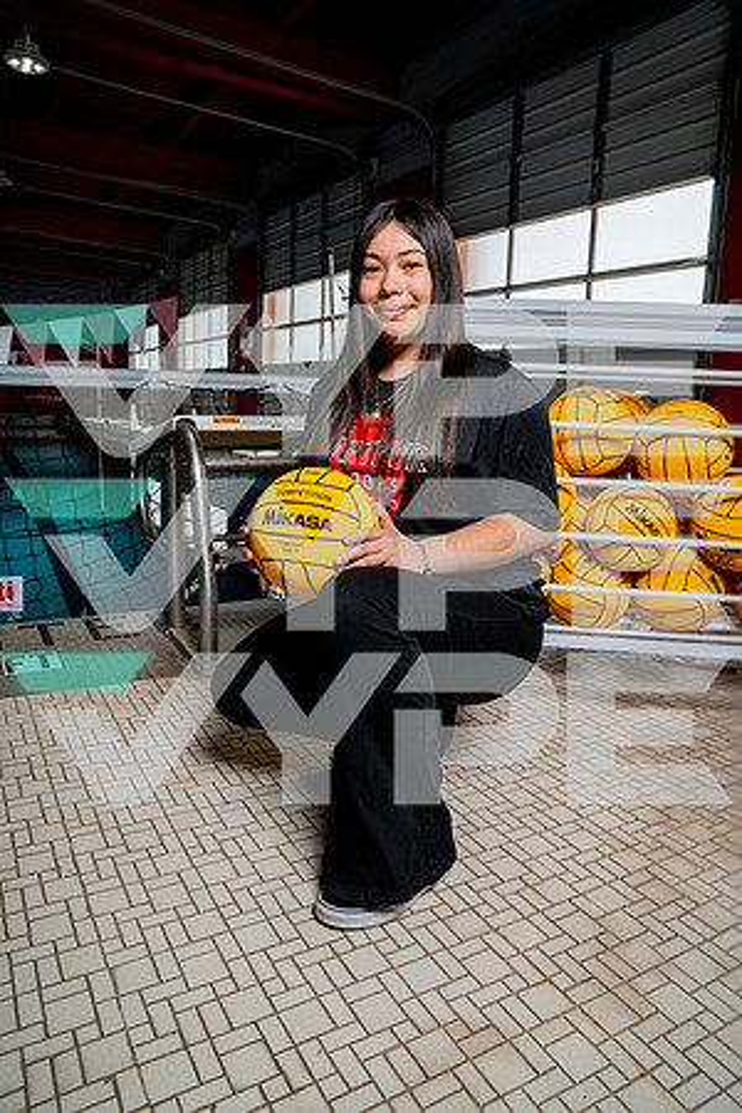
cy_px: 556
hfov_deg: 53.1
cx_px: 371
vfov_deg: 73.7
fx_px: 742
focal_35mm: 24
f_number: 5.6
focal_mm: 24
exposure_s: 1/250
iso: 100
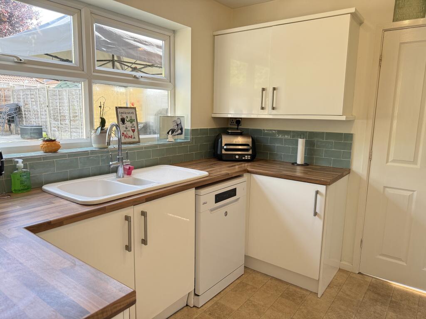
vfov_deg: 56.8
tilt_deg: -7.5
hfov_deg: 71.6
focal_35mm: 24
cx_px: 213
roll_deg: -1.7
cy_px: 160
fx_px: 295
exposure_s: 1/150
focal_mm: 6.76
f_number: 1.78
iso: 160
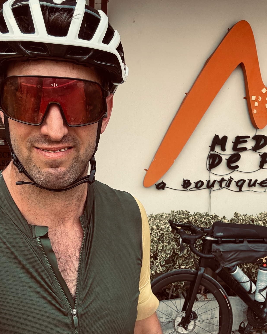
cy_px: 167
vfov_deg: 58.8
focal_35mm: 30
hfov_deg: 48.4
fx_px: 296
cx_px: 149
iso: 32
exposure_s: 1/121
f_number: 1.9
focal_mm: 2.69
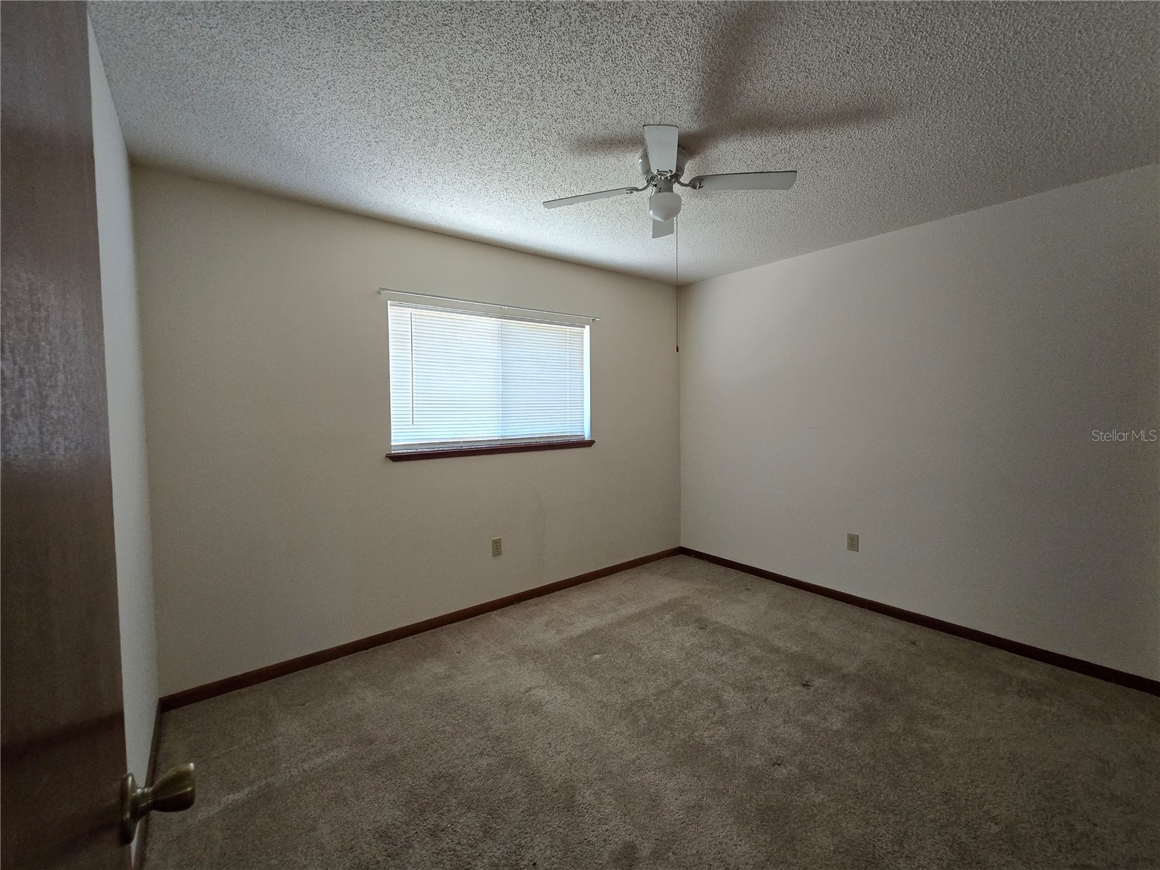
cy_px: 435
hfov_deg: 106.2
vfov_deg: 89.9
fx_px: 436
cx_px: 580
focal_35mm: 13
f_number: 2.2
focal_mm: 2.2
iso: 400
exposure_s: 1/60
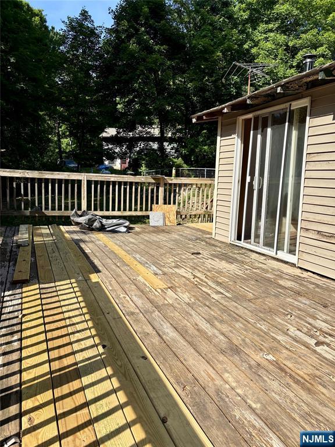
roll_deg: -2.9
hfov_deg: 53.1
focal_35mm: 26
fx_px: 335
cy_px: 224
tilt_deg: -7.1
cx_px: 168
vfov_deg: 67.3
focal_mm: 5.96
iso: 50
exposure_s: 1/2747
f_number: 1.6
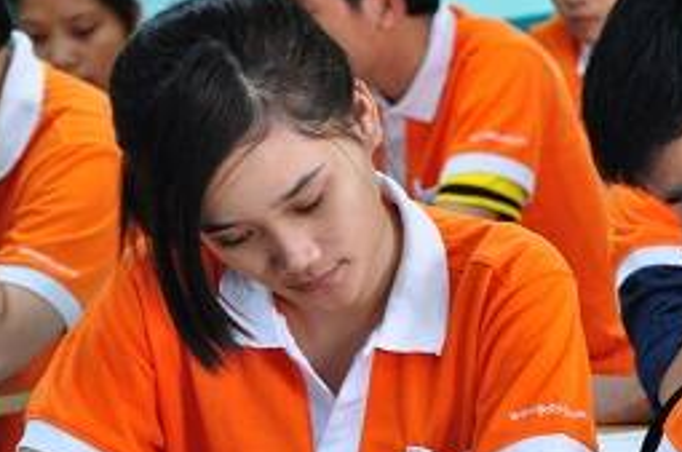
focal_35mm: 221
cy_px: 329
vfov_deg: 6.2
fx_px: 4178
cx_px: 570
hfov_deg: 9.3
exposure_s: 1/20
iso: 800
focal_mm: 75
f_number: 6.3
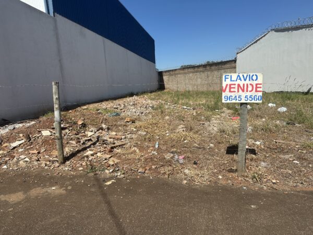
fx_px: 217
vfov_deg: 56.8
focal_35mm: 24
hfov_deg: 71.6
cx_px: 156
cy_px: 118
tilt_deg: -9.1
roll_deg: +4.5
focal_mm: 6.86
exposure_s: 1/5263
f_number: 1.78
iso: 80
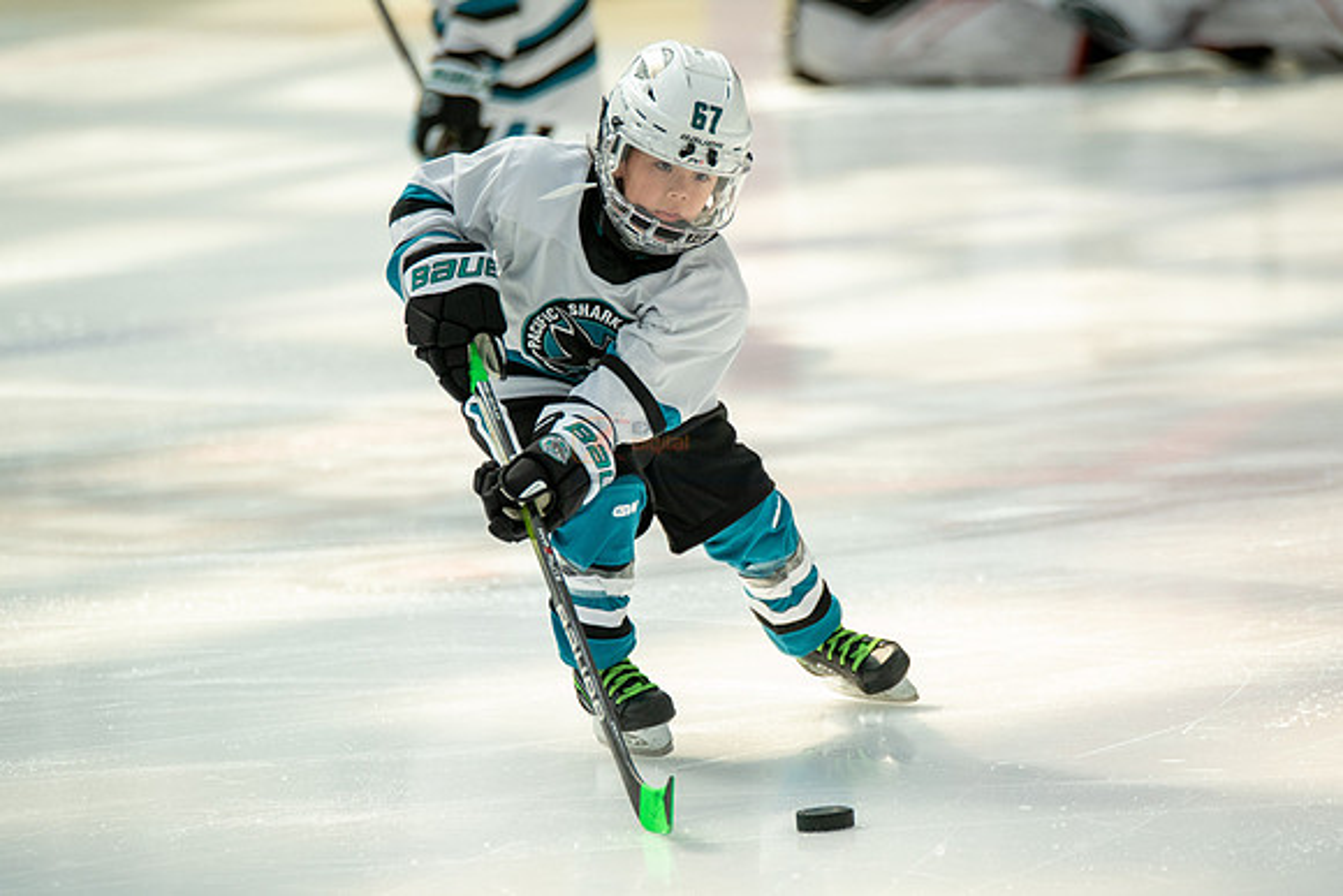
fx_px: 15064
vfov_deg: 3.4
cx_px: 700
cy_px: 514
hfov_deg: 5.1
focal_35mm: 404
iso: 1600
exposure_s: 1/2500
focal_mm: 300
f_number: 3.2
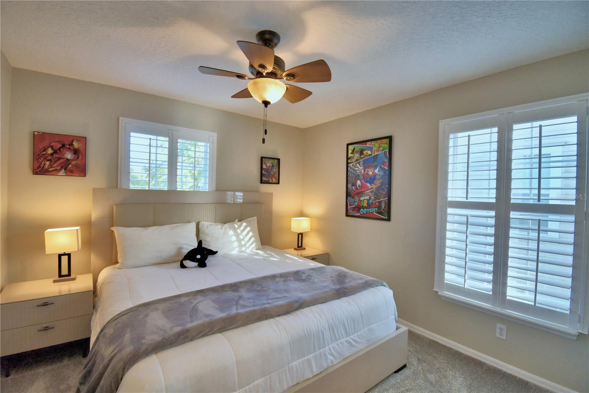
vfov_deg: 77.3
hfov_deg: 100.4
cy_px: 196
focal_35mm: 15
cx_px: 294
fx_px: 245
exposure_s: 1/80
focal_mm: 10
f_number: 4.5
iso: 400
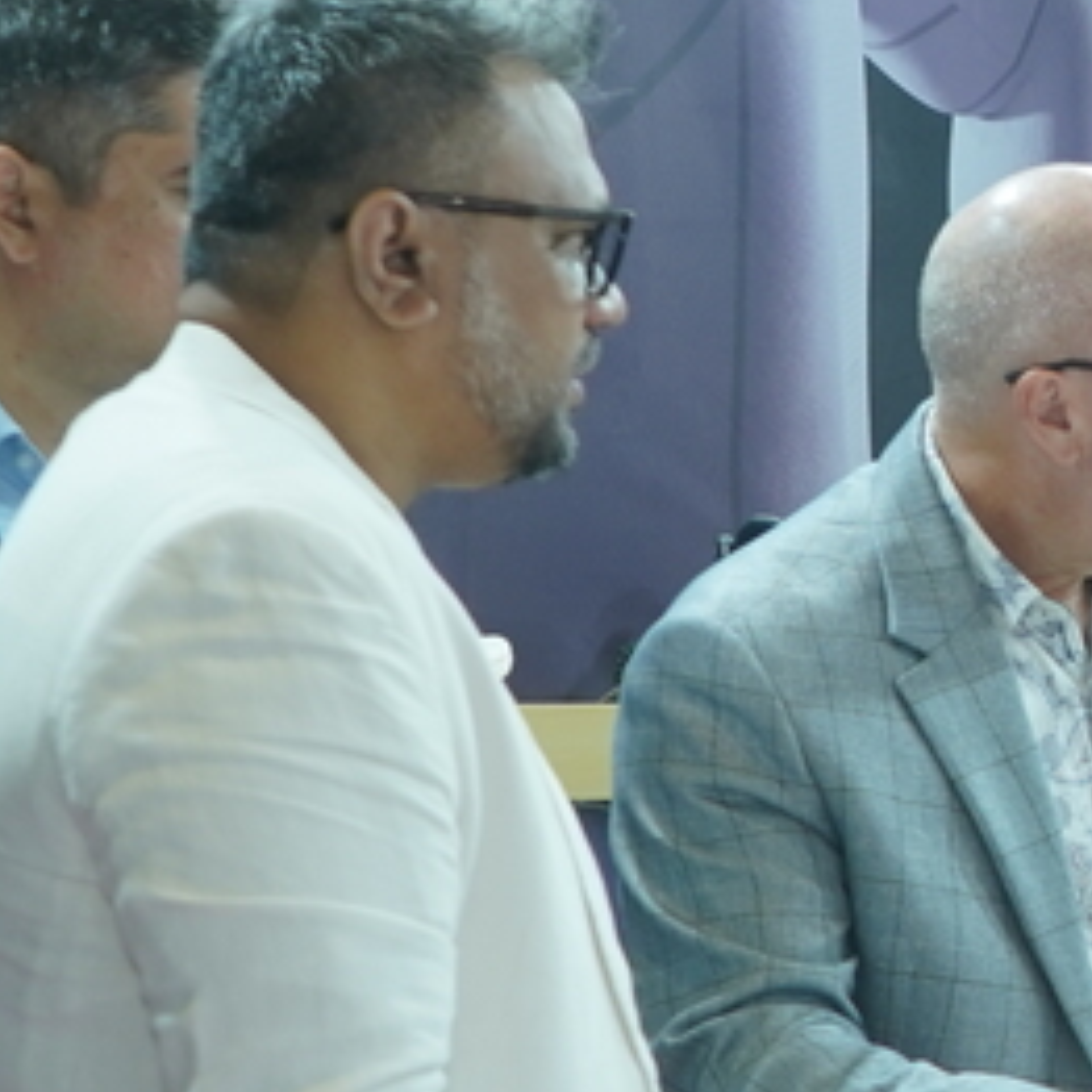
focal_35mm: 134
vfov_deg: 13.0
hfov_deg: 12.1
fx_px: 4783
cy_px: 429
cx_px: 1846
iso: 640
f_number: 4
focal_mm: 28
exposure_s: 1/160
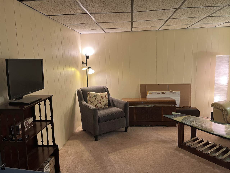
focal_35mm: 26
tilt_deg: -8.3
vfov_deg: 53.1
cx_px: 115
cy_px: 86
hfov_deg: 67.3
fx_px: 173
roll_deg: +2.4
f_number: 1.6
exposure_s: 1/60
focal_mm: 5.1
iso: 64
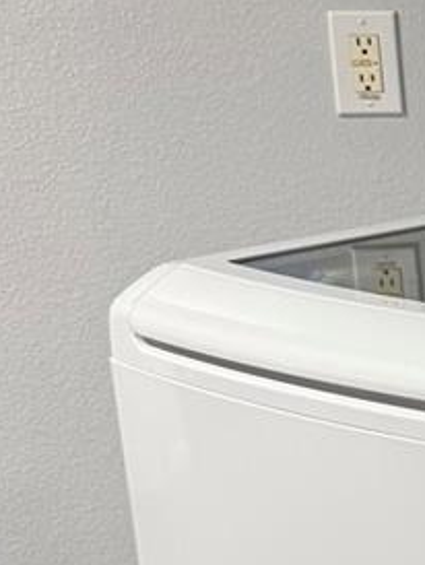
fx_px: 1716
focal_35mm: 105
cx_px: 871
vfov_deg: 18.5
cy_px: 456
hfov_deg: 12.3
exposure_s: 1/60
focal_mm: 6.76
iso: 200
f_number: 1.78
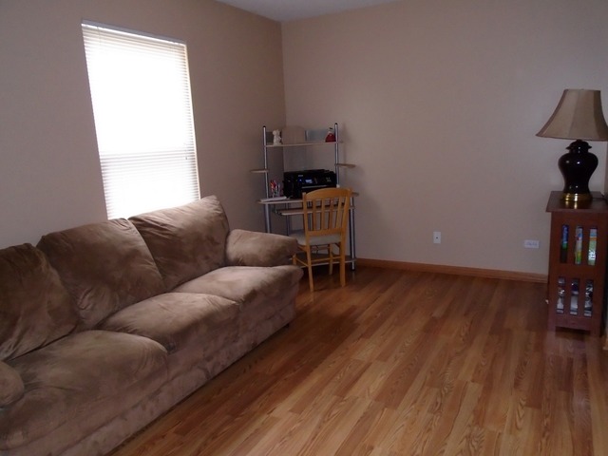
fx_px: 457
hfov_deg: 67.3
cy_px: 228
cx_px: 304
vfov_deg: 53.1
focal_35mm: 26
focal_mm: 4.6
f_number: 3.2
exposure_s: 1/30
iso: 400
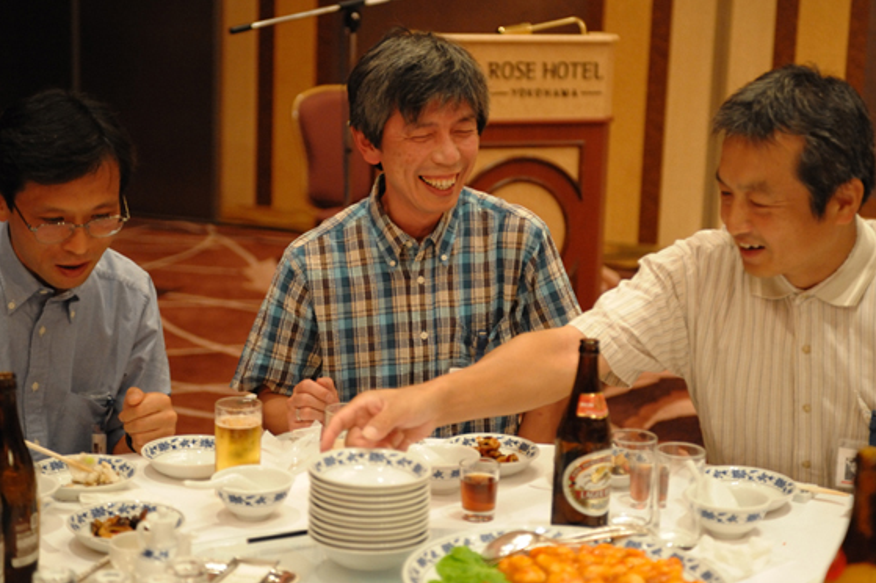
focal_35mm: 71
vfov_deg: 19.2
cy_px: 259
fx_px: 1727
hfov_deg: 28.5
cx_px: 434
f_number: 2.8
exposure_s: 1/125
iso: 4000
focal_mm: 62
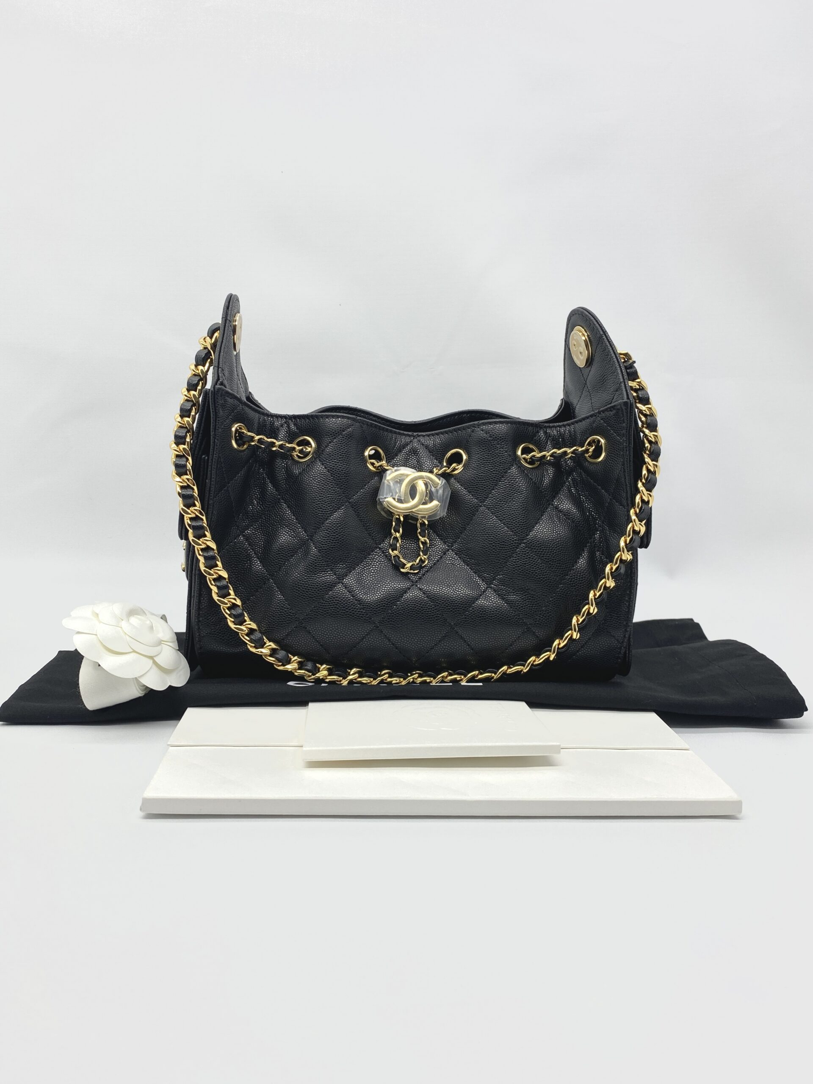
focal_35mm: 26
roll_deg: -1.0
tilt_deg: -6.6
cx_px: 406
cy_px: 542
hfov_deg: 53.1
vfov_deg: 67.3
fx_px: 814
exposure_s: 1/169
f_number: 1.8
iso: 32
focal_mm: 4.25
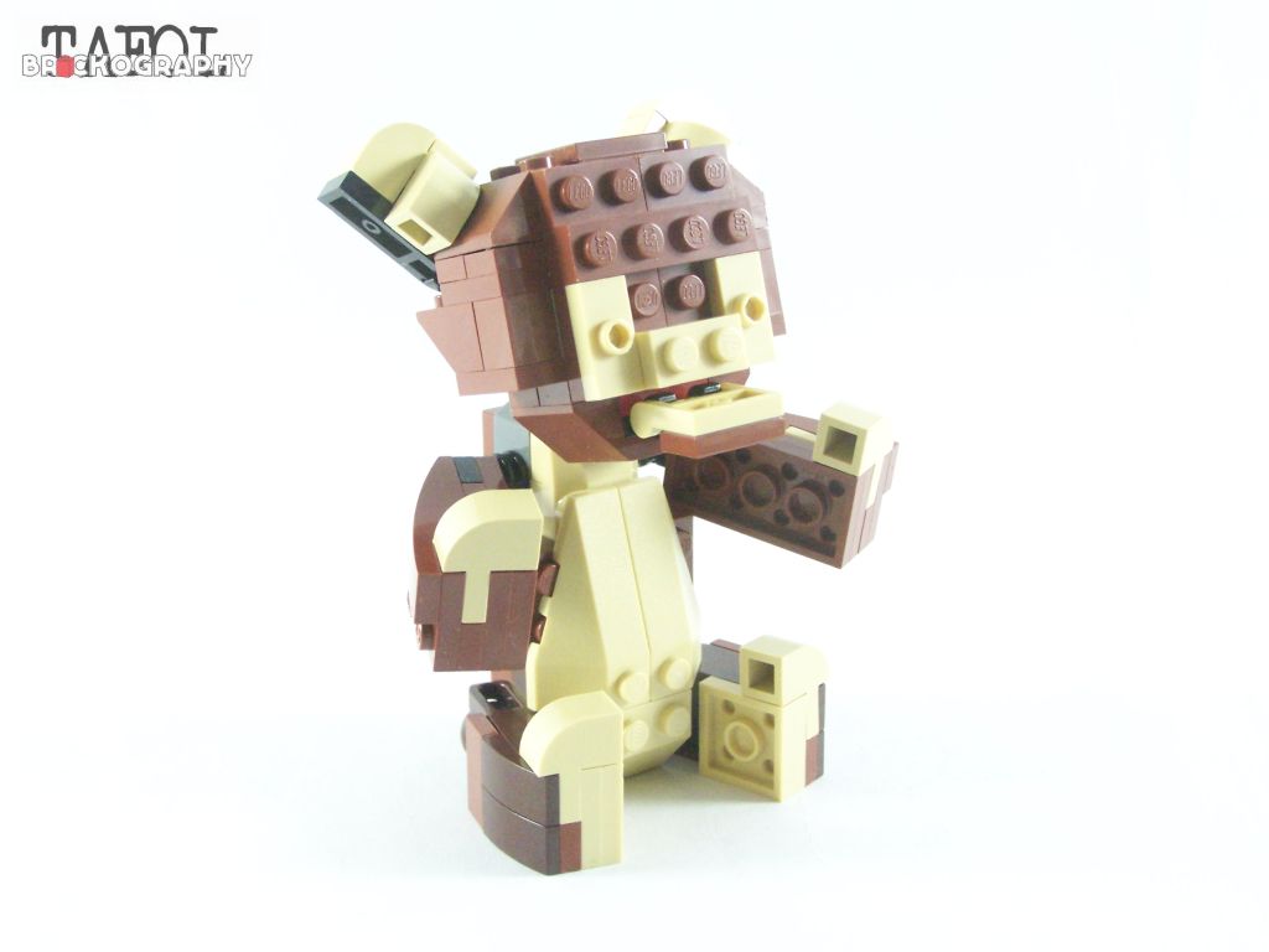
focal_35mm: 56
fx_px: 2053
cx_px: 634
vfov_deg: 26.1
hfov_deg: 34.3
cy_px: 476
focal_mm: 9.3
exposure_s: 1/60
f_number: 4
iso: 400
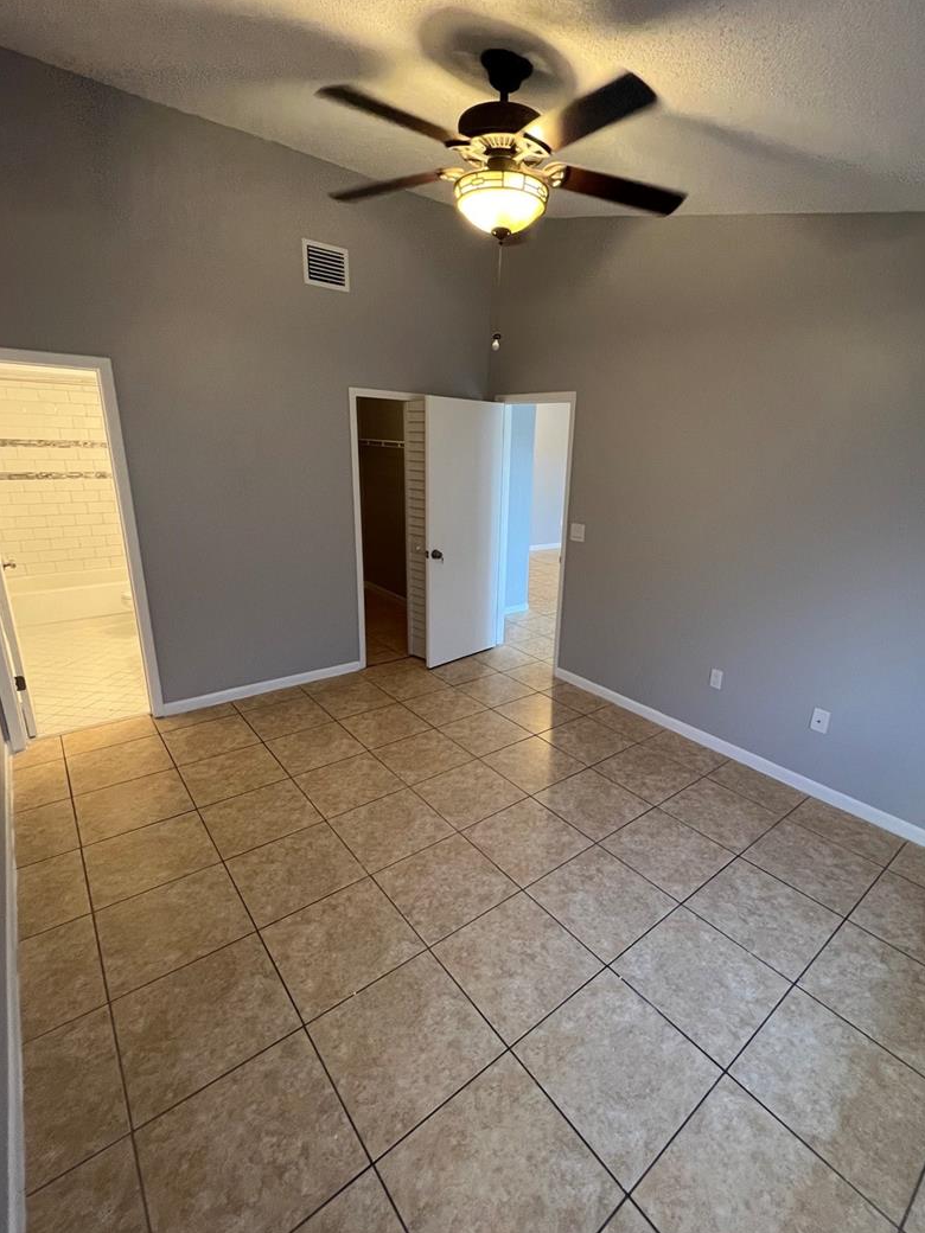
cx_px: 512
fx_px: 534
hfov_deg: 81.5
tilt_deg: -16.0
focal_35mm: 15
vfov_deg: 98.2
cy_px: 609
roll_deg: -2.2
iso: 250
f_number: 1.8
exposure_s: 1/60
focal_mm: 1.57
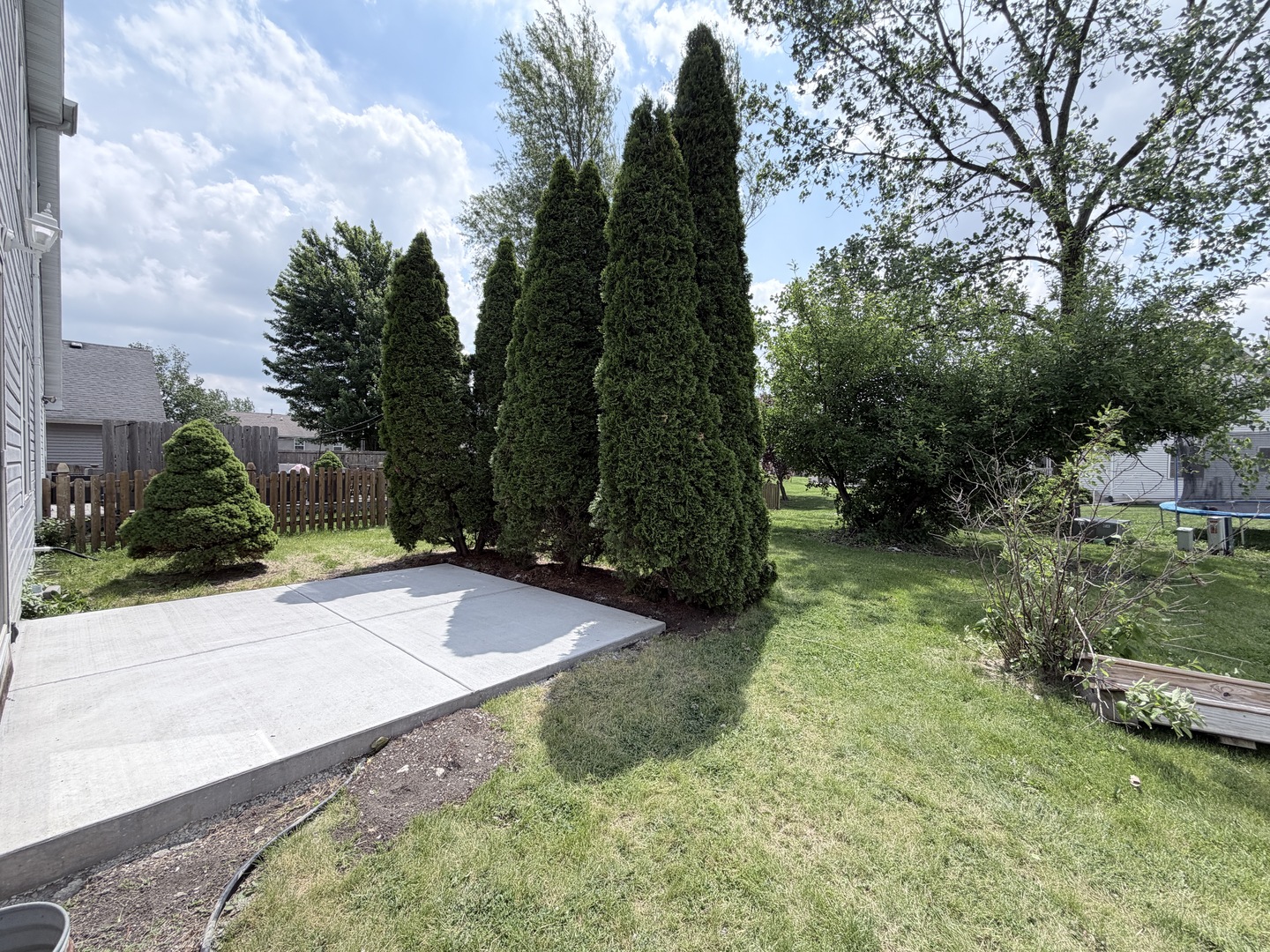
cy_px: 476
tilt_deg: -1.7
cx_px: 635
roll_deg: -0.2
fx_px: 514
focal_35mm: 14
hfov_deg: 102.1
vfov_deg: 85.7
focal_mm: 2.22
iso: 25
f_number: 2.2
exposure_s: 1/985
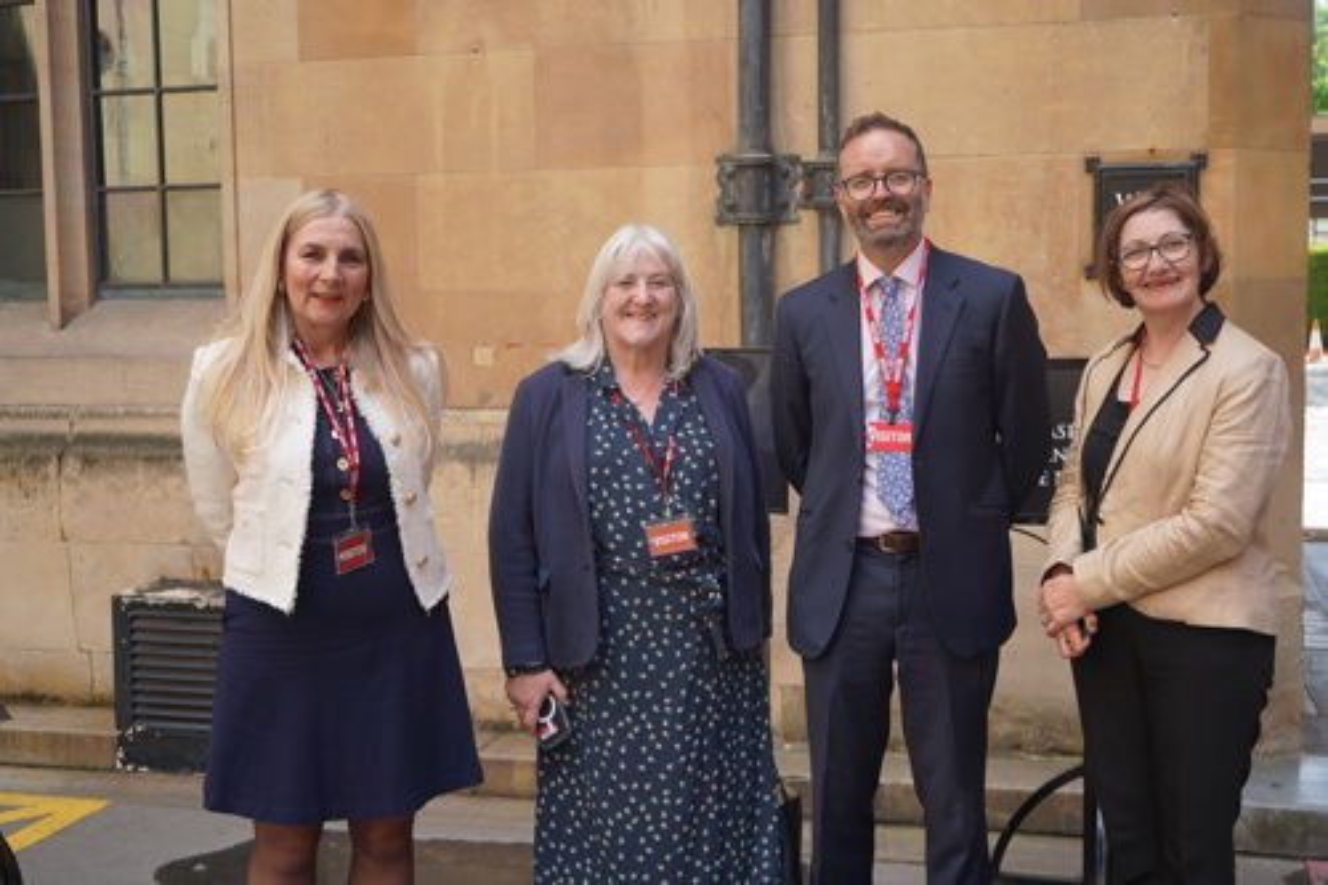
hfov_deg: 45.4
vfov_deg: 31.2
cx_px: 664
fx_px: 1586
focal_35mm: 43
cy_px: 442
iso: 125
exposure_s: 1/160
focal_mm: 43
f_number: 4.5
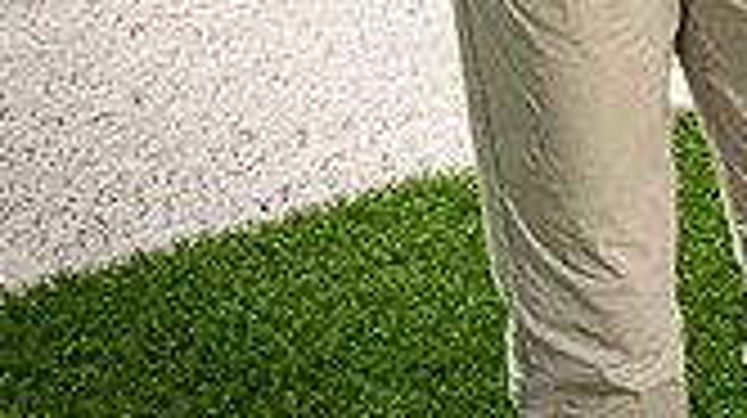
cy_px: -535
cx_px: 657
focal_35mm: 125
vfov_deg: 8.9
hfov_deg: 17.0
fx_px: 2474
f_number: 8
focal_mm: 44
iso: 125
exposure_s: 1/250
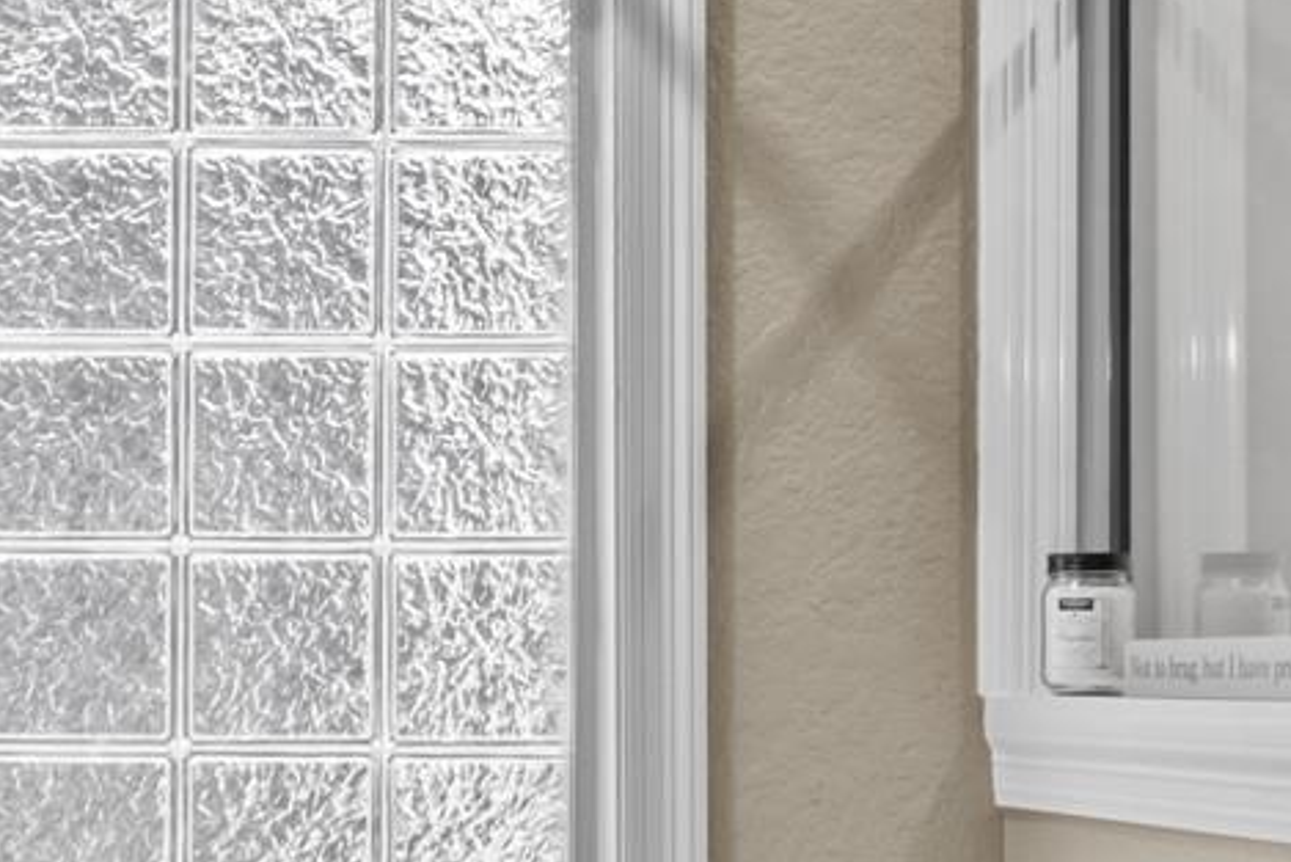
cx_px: 44
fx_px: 2870
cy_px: 737
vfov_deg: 16.9
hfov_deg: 24.4
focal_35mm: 80
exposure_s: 1/1.67
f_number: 7.1
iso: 400
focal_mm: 10
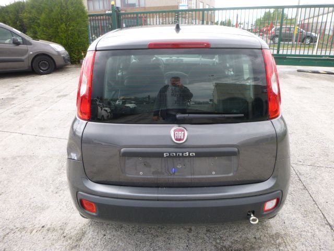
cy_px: 126
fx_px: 241
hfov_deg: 69.4
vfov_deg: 54.9
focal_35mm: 25
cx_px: 167
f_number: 3.9
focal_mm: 4.5
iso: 100
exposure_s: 1/125
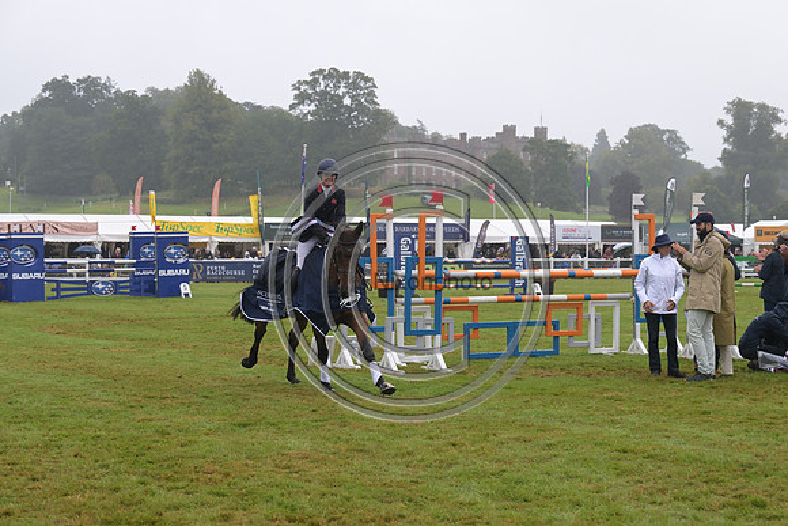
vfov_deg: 16.7
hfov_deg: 24.8
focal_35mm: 82
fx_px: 1795
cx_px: 394
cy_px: 263
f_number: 5.6
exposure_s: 1/800
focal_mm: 82
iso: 560
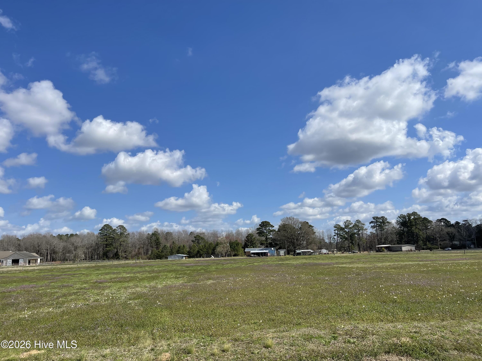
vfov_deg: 54.9
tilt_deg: +10.2
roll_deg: +1.7
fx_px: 348
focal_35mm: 25
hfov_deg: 69.4
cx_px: 241
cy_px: 180
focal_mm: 5.1
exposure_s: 1/5917
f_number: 1.6
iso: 32
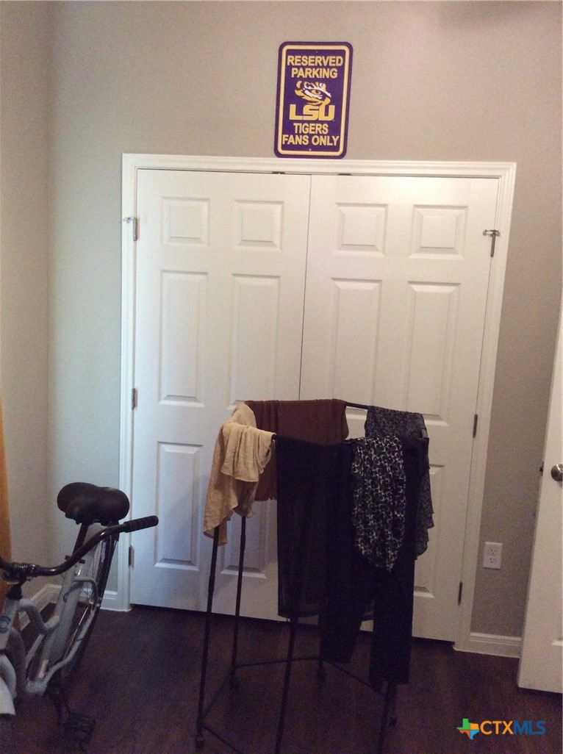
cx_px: 282
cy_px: 377
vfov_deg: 56.9
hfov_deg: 44.0
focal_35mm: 32
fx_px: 696
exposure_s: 1/24
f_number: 2.4
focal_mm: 3.3
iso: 250
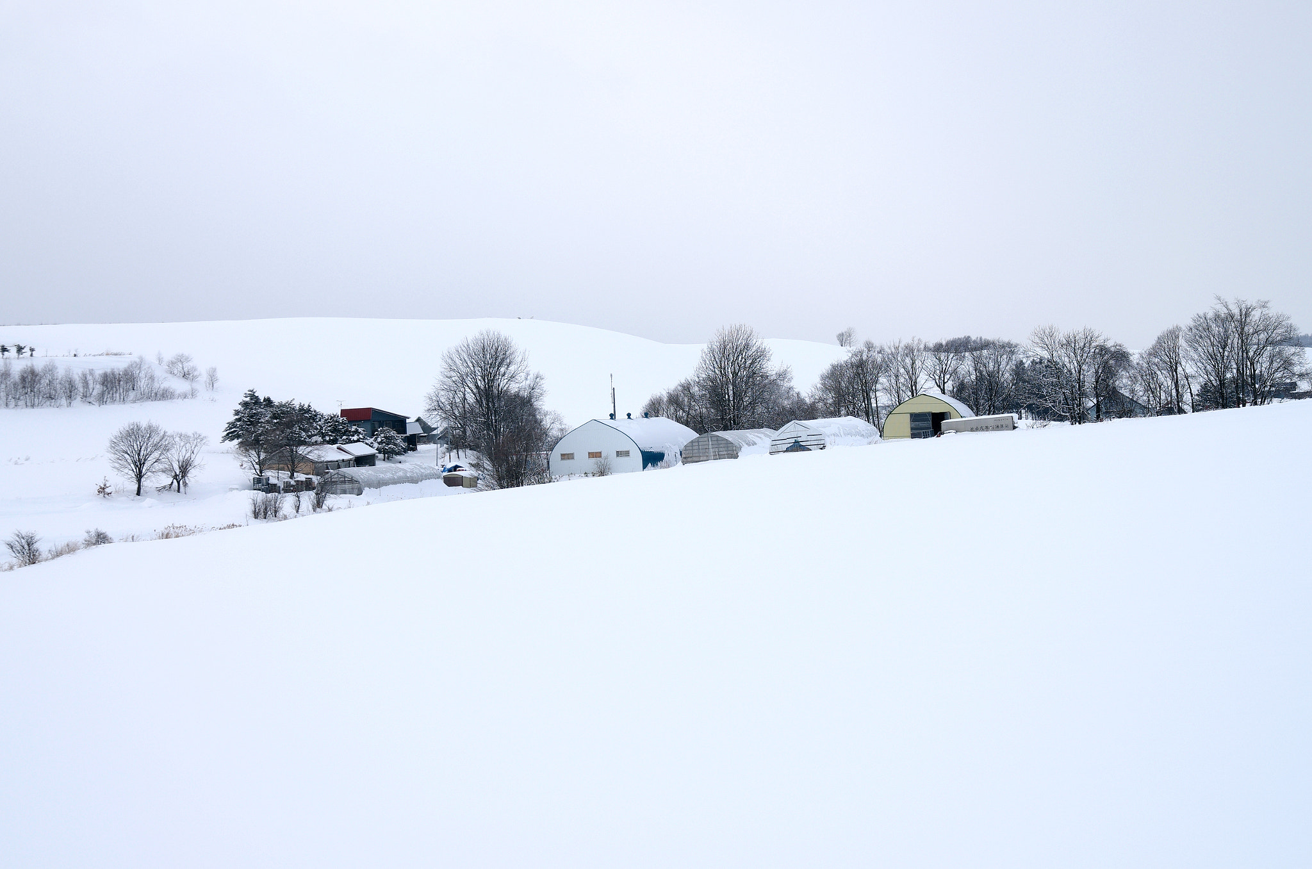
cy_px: 434
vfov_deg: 18.1
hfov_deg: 27.0
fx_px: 2727
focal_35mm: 75
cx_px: 656
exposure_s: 1/250
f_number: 8
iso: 100
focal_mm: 50
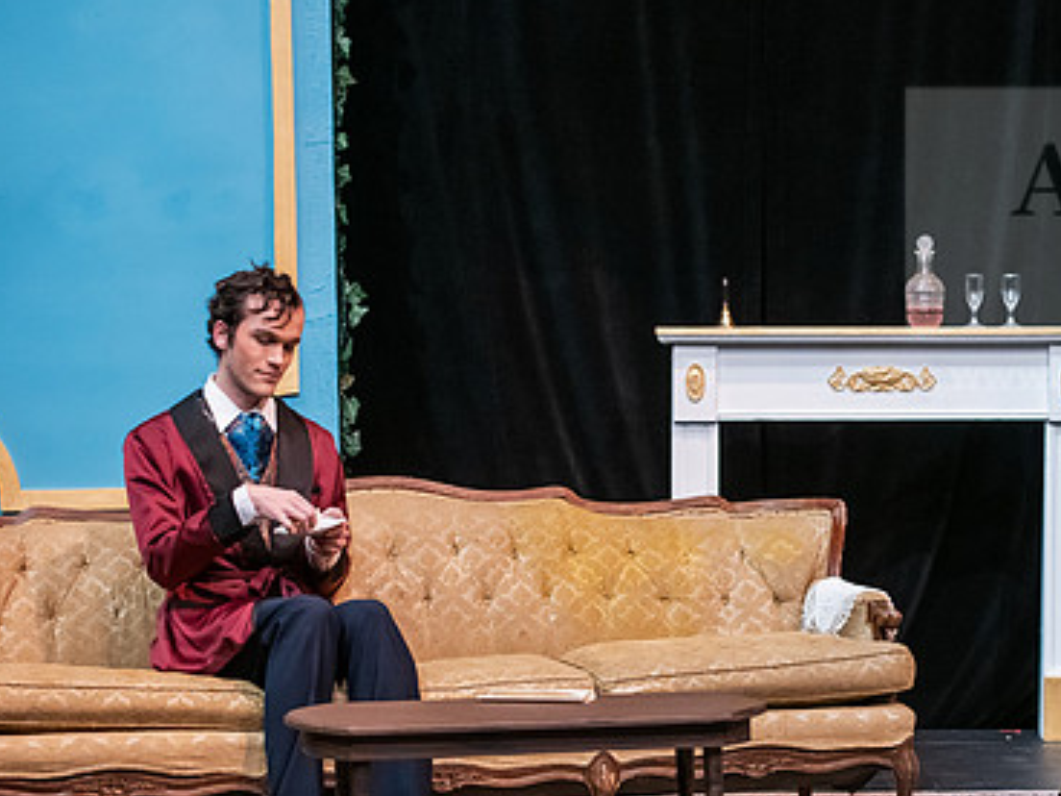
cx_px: 819
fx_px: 3249
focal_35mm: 106
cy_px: 437
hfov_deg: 18.4
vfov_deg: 14.0
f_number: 3.2
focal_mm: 70
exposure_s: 1/200
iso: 3200
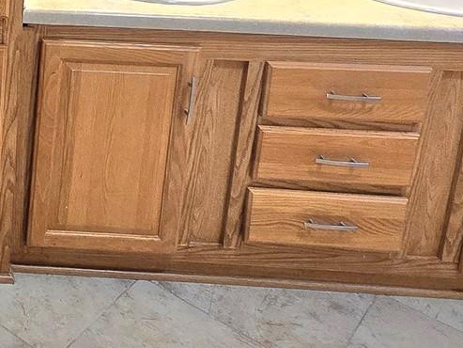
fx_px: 722
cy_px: -131
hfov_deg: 27.2
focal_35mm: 54
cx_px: -195
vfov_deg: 23.2
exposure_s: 1/60.2
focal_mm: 2.2
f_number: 2.2
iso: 250
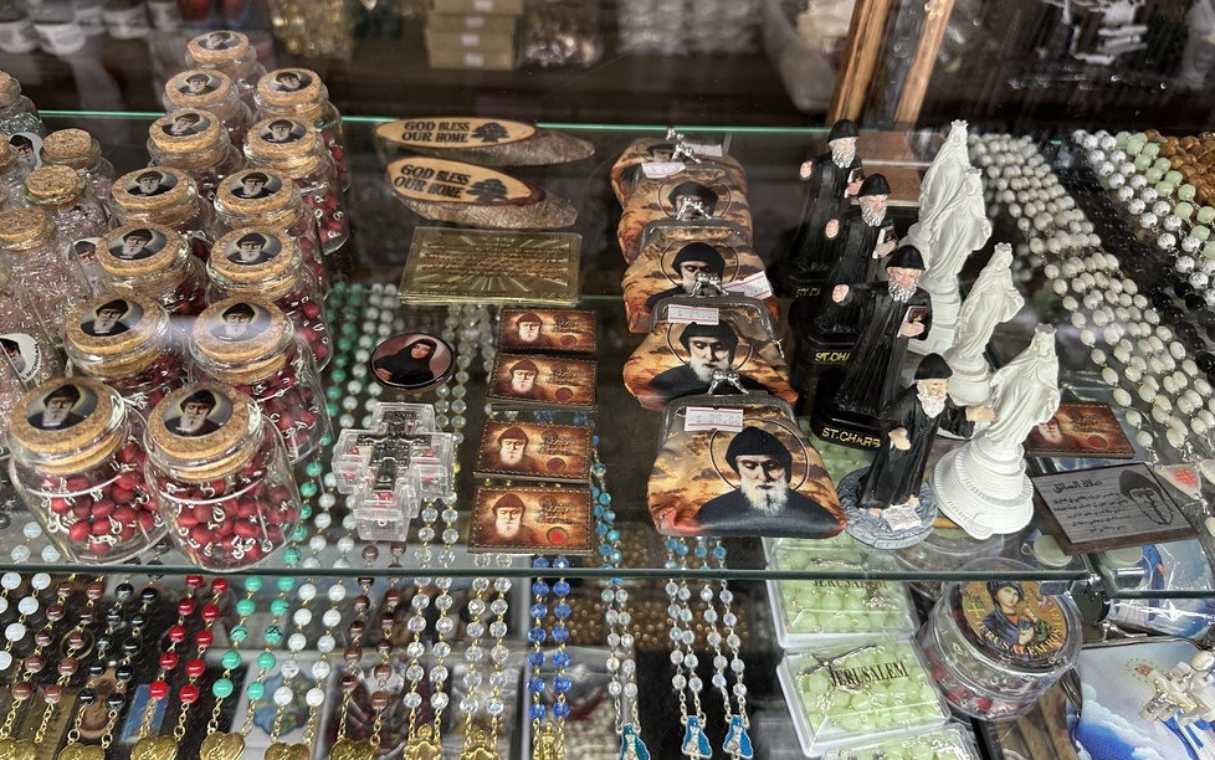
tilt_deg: -46.2
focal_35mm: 26
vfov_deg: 47.6
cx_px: 595
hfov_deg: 70.4
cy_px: 368
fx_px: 861
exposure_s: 1/120
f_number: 1.78
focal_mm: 6.86
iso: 125
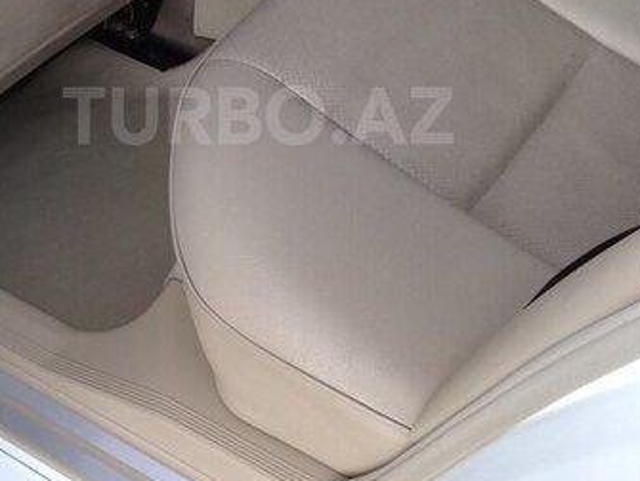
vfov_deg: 23.8
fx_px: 1129
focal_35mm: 61
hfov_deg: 31.6
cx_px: 258
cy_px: 115
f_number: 2.2
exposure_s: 1/100
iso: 80
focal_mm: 3.3
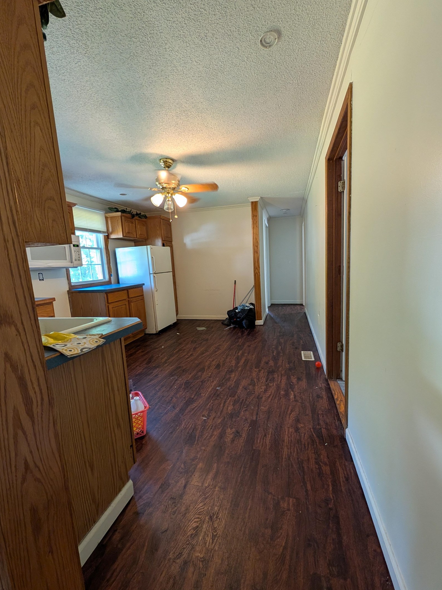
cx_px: 228
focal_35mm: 13
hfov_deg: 89.9
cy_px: 299
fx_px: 221
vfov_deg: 106.2
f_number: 1.7
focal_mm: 2.02
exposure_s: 1/61.9
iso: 212
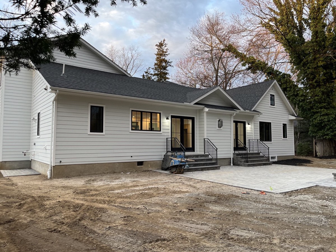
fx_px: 252
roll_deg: +0.3
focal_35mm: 26
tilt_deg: +3.7
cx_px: 168
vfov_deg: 53.1
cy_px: 126
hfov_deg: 67.3
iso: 64
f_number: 1.6
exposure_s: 1/121
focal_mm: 5.1
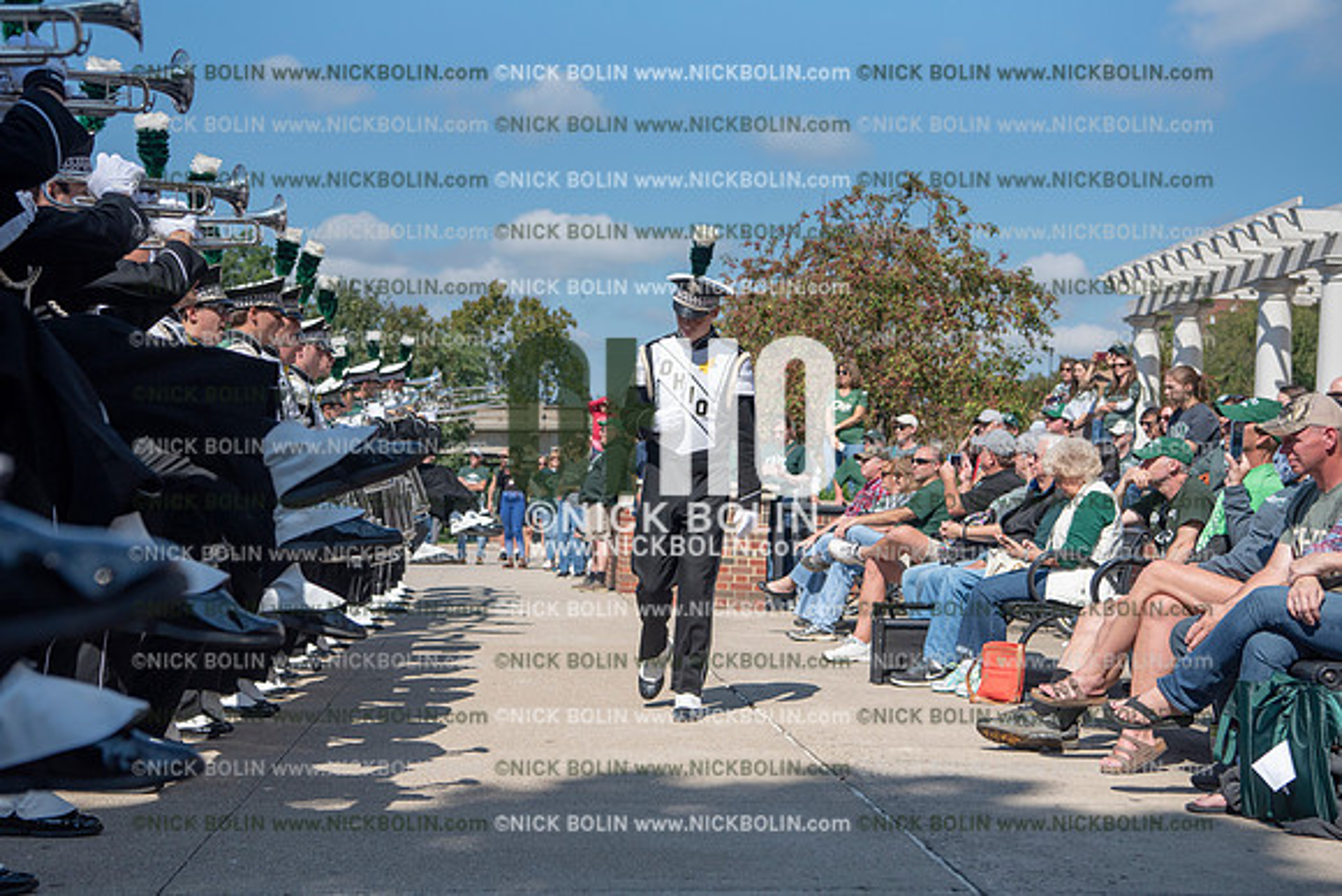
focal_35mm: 52
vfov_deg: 26.0
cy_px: 448
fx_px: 1939
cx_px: 671
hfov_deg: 38.2
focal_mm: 52
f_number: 5
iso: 400
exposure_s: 1/4000
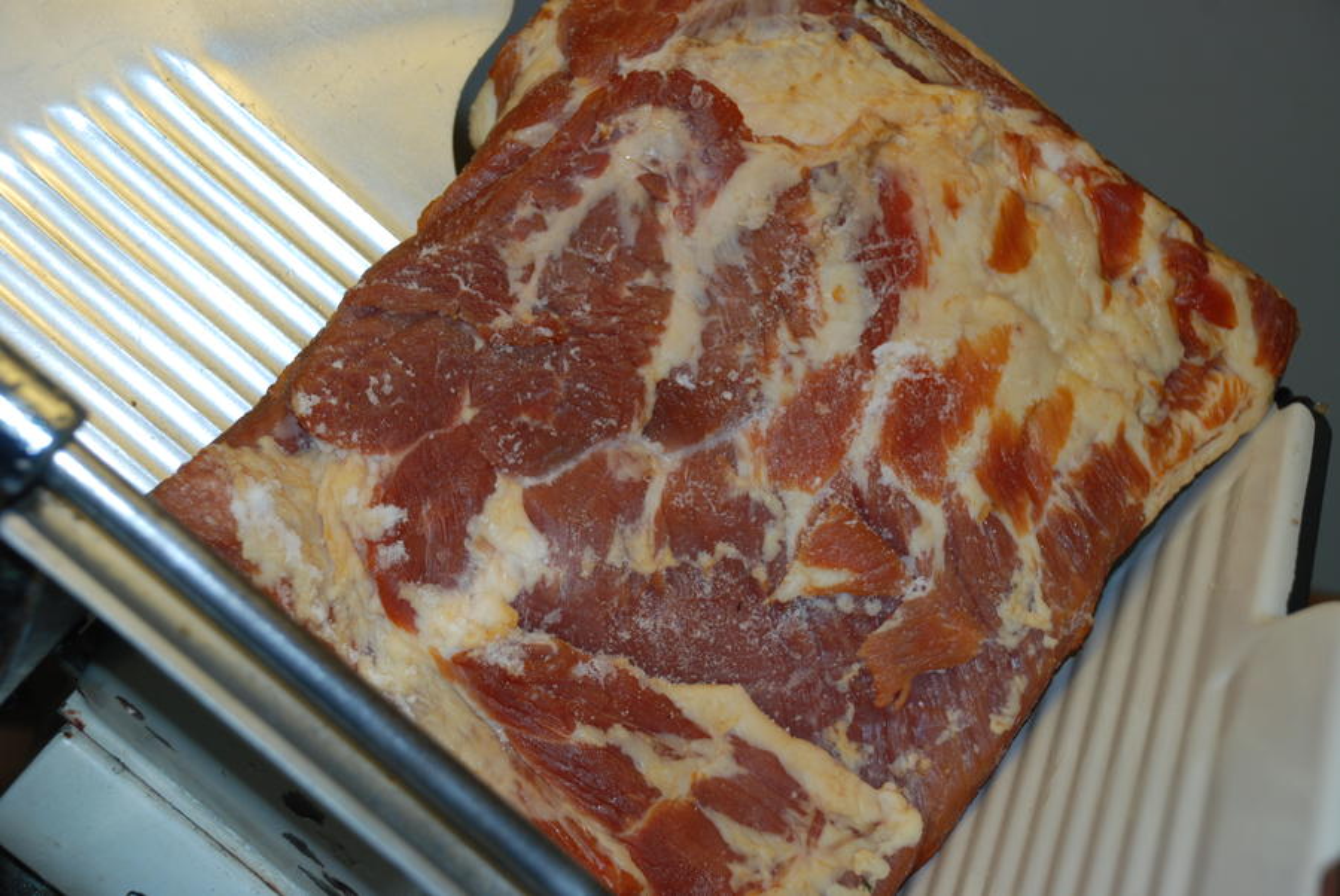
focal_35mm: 78
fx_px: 2906
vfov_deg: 17.5
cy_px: 448
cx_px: 670
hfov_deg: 26.0
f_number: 5
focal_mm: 52
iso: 200
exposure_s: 1/60
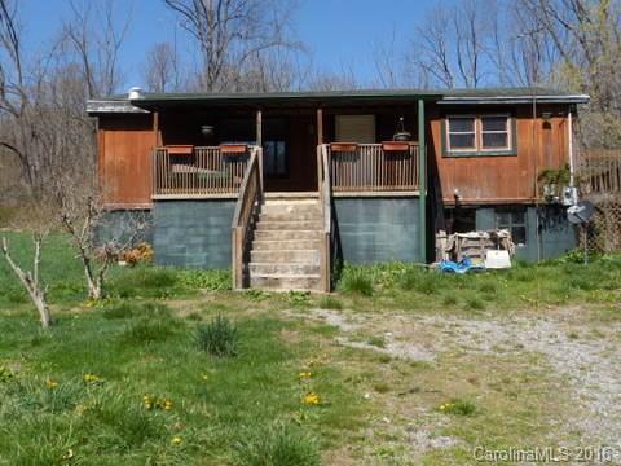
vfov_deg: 35.1
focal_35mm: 41
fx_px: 736
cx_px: 310
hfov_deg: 45.8
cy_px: 233
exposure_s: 1/500
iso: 100
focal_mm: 6.8
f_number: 5.2
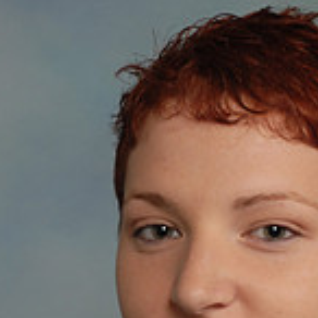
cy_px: 525
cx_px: 220
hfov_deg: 4.9
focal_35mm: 355
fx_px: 3690
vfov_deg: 4.9
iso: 100
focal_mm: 70
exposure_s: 1/125
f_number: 5.6
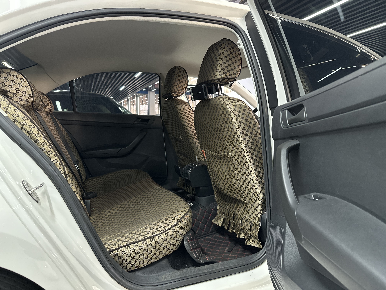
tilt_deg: -6.0
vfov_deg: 56.8
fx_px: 268
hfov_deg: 71.6
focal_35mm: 24
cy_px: 145
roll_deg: +0.6
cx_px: 193
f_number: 1.78
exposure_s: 1/33
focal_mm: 6.86
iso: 640
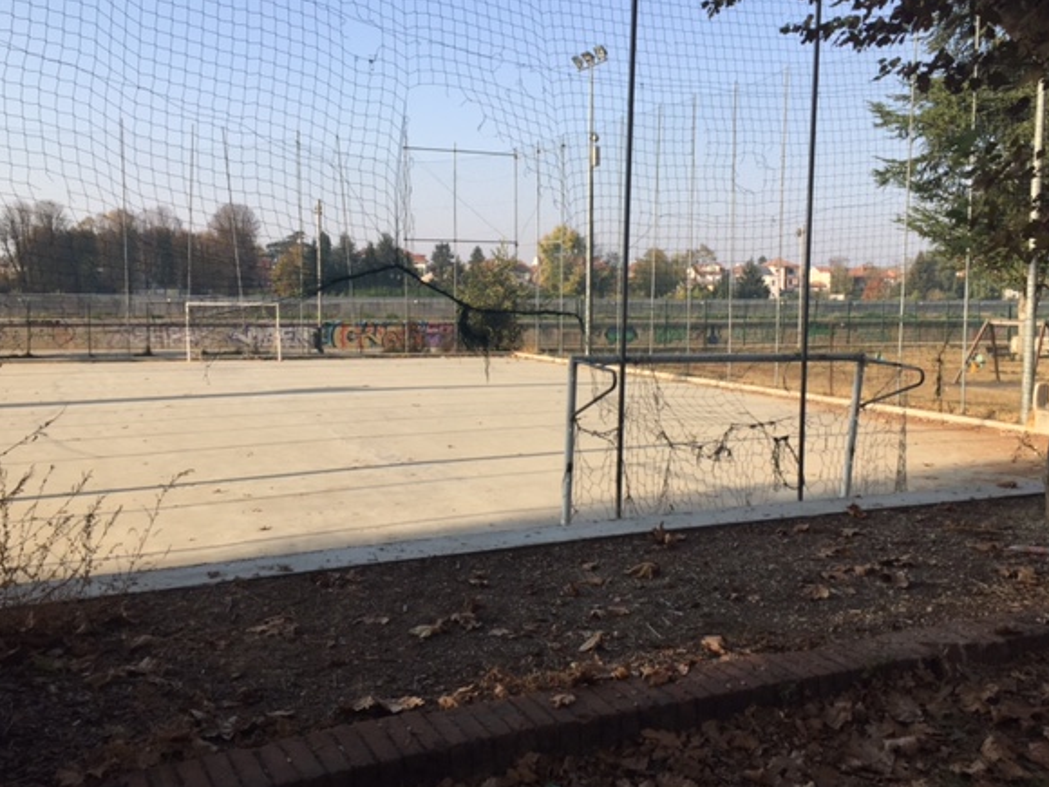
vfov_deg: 44.1
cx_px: 519
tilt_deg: -4.5
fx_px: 970
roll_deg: +0.0
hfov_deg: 56.8
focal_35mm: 32
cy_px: 373
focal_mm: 4.15
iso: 32
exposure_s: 1/1068
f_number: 2.2
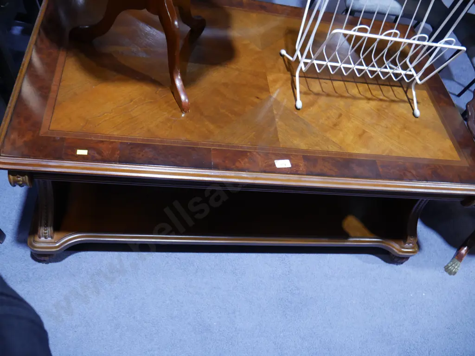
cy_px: 178
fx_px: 384
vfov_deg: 49.8
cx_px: 238
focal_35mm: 28
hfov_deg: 63.4
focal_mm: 14
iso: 640
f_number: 3.5
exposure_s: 1/60
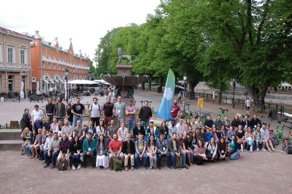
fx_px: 267
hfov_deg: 57.3
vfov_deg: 39.9
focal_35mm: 33
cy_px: 97
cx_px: 146
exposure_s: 1/125
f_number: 13
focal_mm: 22
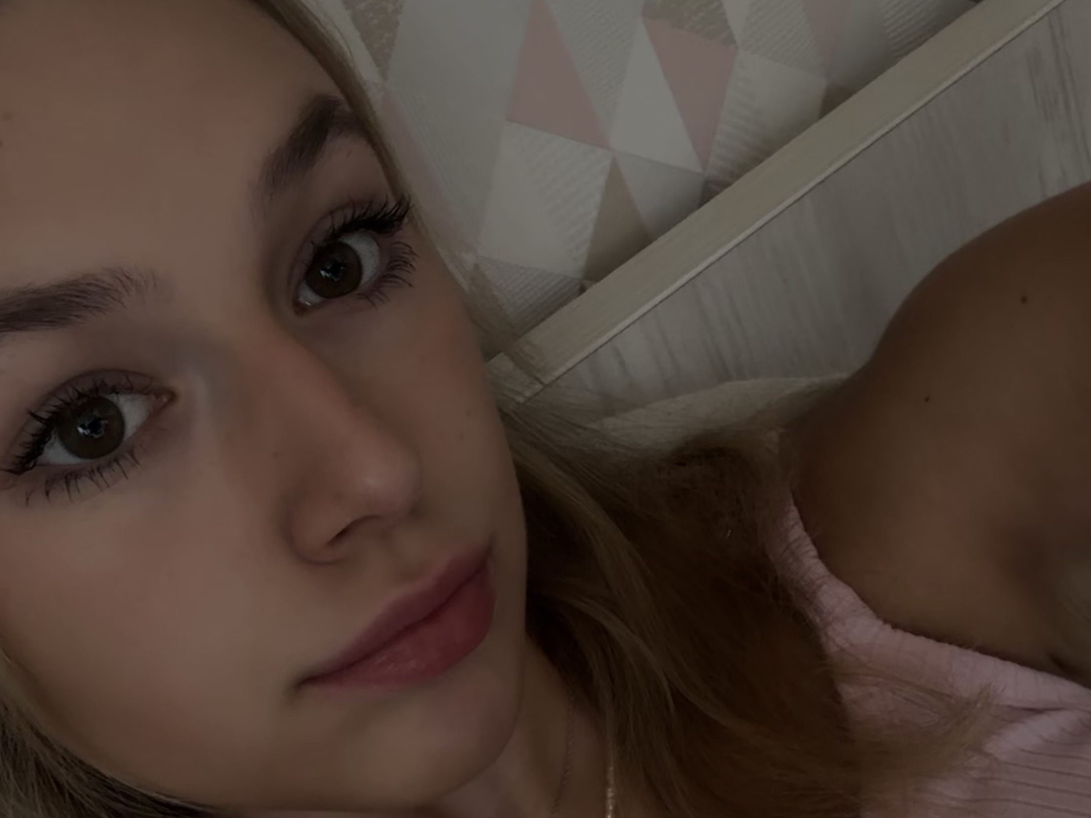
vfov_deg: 33.6
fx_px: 1324
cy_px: 615
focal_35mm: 42
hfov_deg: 44.8
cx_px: 581
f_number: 1.9
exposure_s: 1/44
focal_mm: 2.69
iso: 320
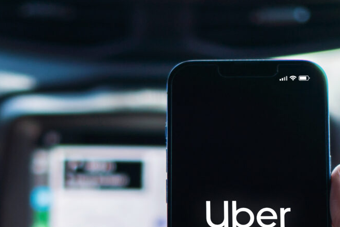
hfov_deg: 13.4
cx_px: 176
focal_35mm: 153
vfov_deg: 8.9
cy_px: 255
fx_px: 1449
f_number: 1.8
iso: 100
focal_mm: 35
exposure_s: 1/1000
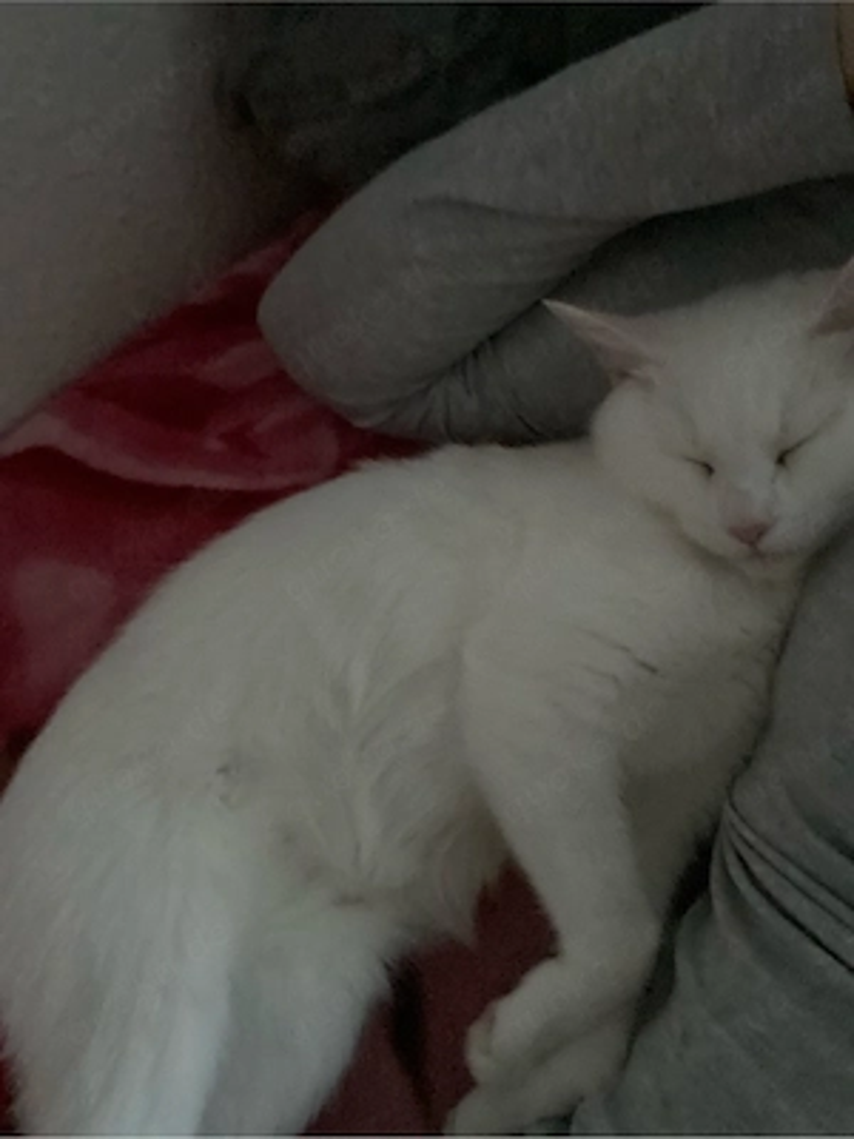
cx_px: 427
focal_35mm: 30
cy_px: 570
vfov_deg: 60.0
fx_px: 987
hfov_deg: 46.8
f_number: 2.2
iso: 1600
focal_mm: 2.71
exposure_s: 1/15
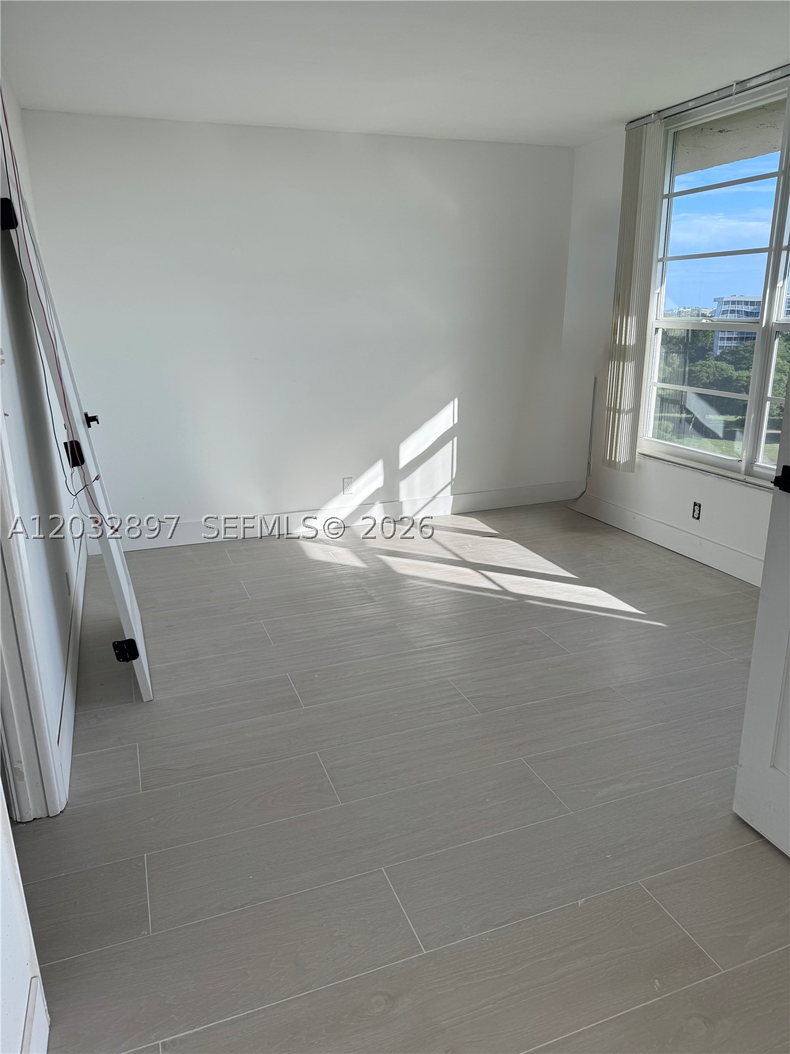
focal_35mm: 24
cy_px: 527
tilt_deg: -16.8
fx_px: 730
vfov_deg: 71.6
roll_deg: +0.8
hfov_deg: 56.8
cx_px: 395
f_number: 1.78
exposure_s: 1/925
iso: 80
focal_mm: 6.76
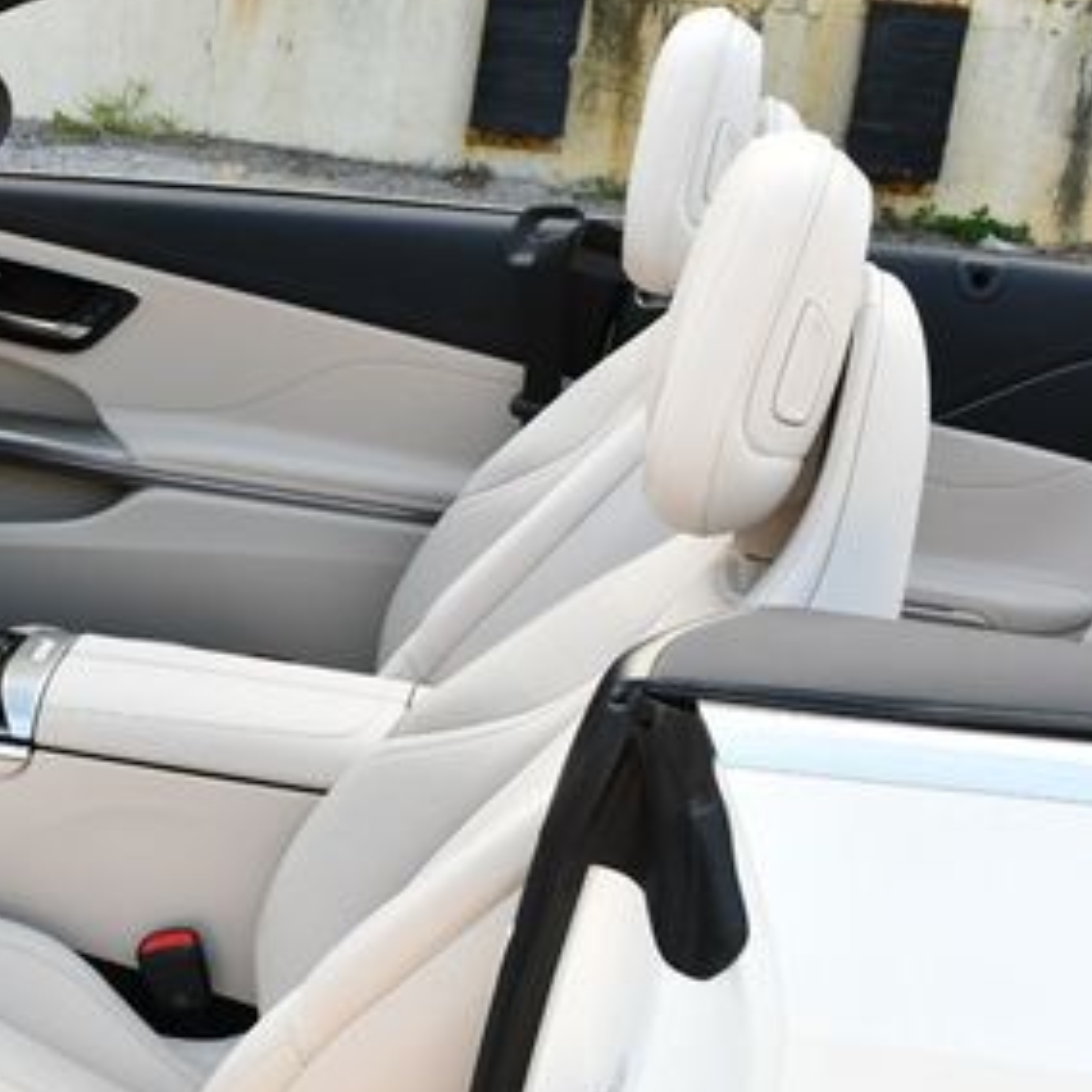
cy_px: 761
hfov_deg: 23.5
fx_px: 2463
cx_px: -92
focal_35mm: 69
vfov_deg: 24.8
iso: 360
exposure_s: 1/250
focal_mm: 18
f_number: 5.6
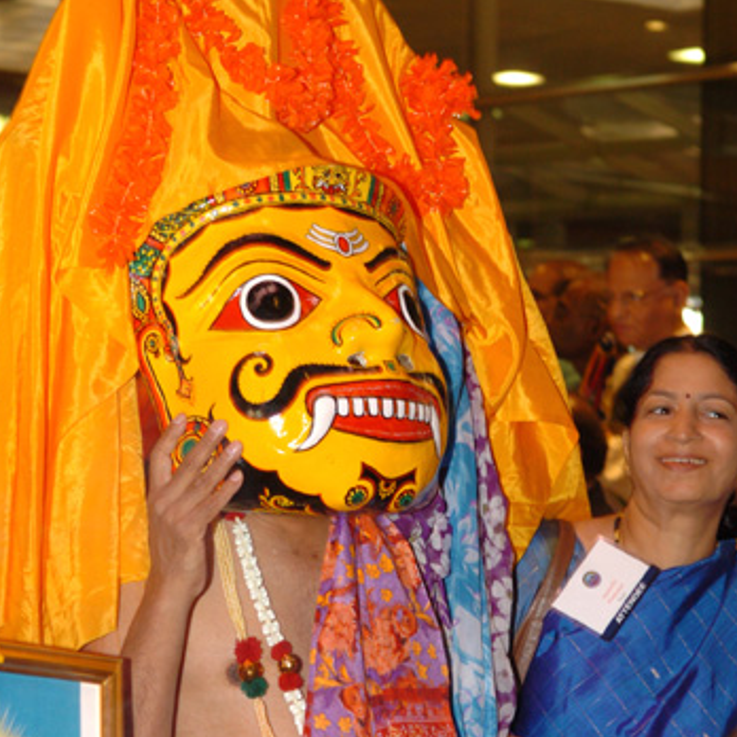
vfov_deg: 17.6
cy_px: 360
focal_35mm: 99
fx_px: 2378
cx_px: 357
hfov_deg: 17.6
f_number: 3.5
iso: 400
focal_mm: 45
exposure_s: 1/30
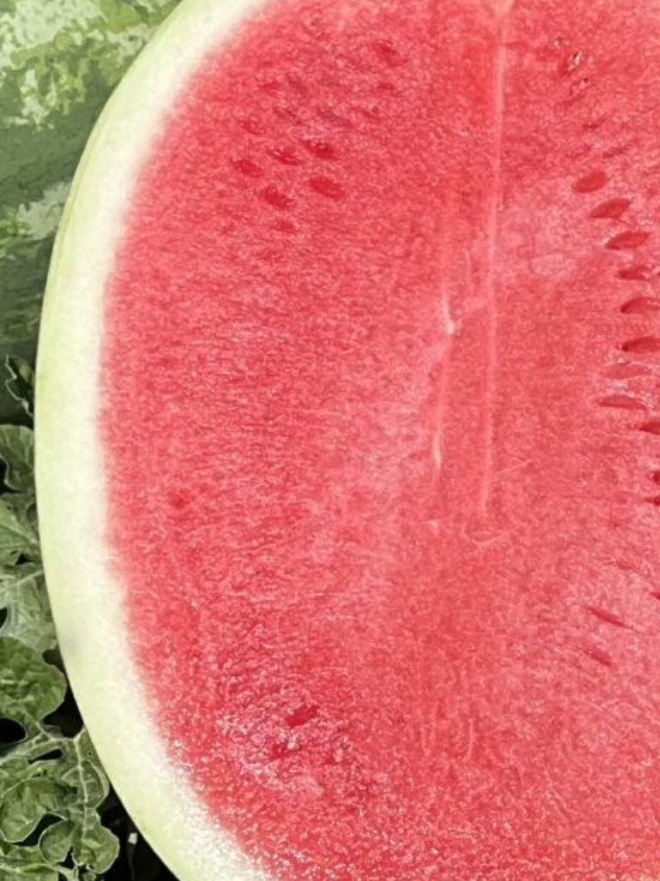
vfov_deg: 6.7
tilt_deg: -39.2
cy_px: 285
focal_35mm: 296
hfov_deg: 5.0
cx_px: 618
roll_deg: +2.6
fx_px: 7525
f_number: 2.8
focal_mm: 9
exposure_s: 1/1085
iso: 32
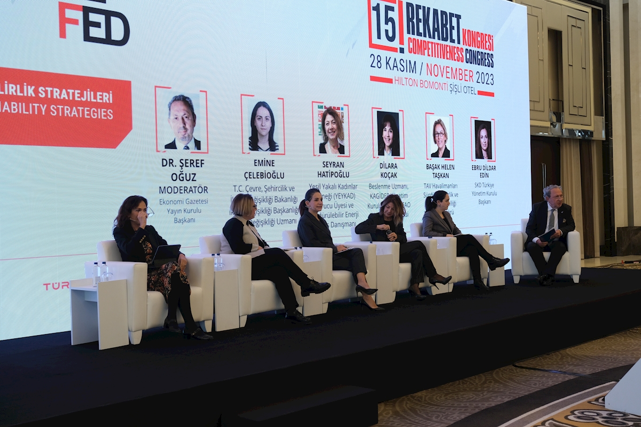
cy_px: 214
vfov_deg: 29.9
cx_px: 320
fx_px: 801
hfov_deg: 43.6
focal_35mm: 45
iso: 800
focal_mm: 30.2
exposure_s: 1/125
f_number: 3.6
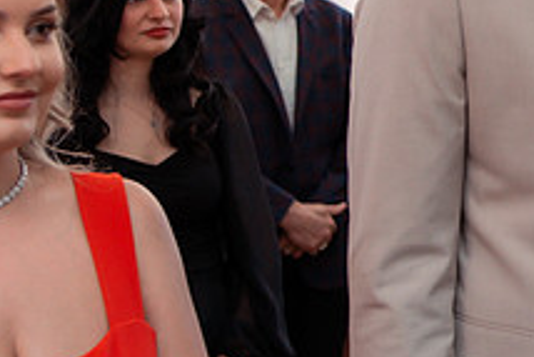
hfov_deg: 19.1
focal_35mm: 98
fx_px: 1455
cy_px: 51
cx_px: 719
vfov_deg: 13.9
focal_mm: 35
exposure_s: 1/320
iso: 800
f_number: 3.2
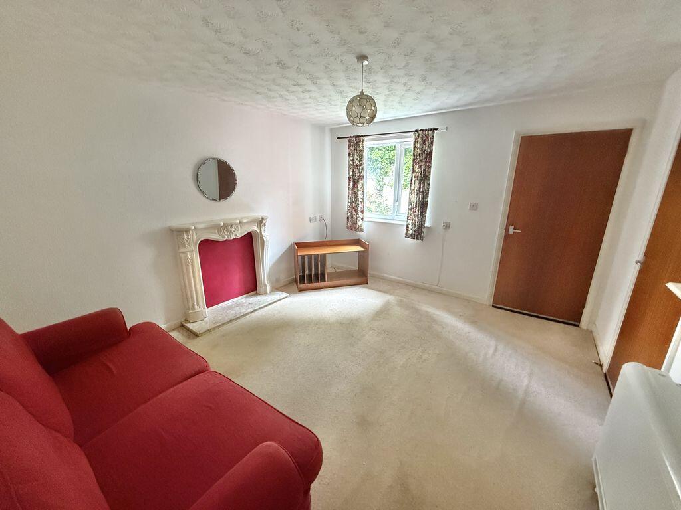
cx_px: 340
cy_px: 255
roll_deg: +0.3
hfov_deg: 102.1
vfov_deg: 85.7
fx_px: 275
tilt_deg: -15.7
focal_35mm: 14
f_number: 2.2
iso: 1000
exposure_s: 1/60
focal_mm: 2.22
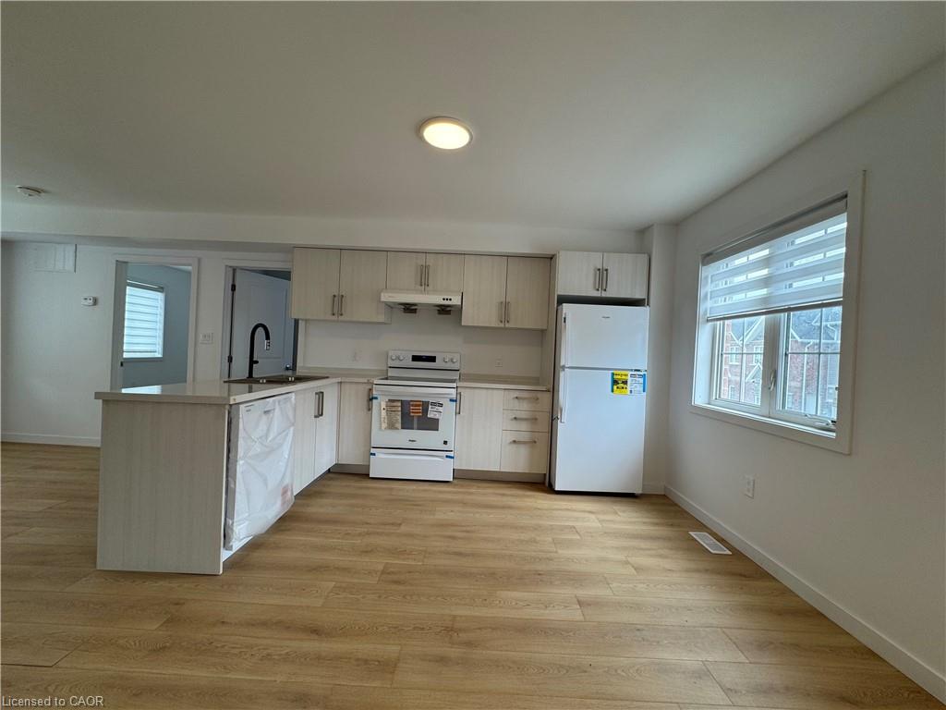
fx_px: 383
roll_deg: -2.2
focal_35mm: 14
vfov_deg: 85.7
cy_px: 355
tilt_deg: -0.4
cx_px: 473
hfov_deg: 102.1
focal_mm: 2.22
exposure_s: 1/120
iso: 64
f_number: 2.2
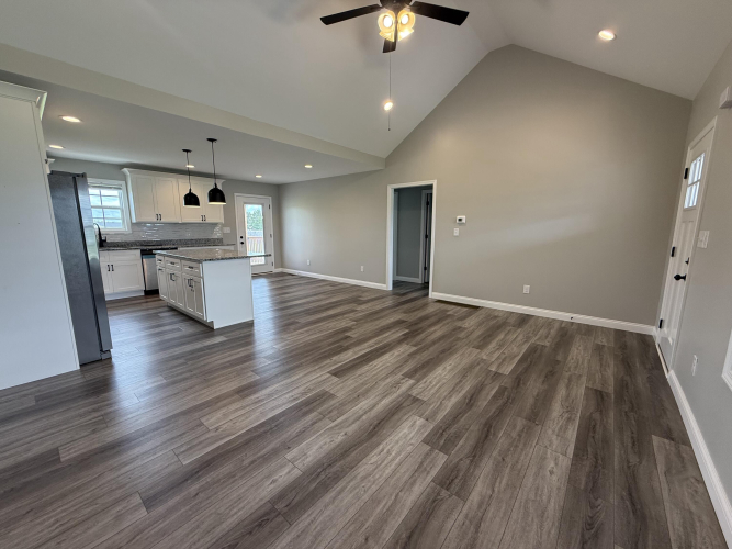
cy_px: 274
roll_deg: -0.6
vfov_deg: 85.7
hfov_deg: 102.1
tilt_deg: -8.5
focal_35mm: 14
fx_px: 296
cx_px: 366
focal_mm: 2.22
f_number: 2.2
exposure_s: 1/120
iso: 160
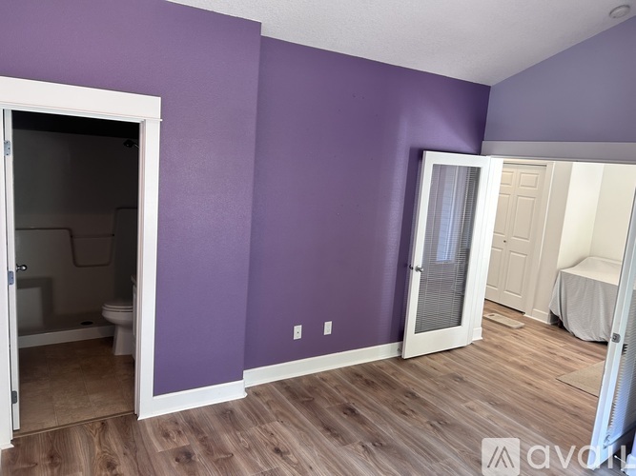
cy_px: 238
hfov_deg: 67.3
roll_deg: -4.0
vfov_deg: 53.0
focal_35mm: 26
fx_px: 478
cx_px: 318
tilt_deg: -8.9
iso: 80
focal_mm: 5.7
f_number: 1.5
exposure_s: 1/60
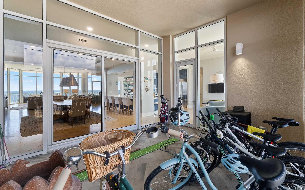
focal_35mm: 16
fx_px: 133
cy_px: 90
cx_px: 159
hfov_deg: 97.8
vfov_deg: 71.2
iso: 400
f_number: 8
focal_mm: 10
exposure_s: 1/4
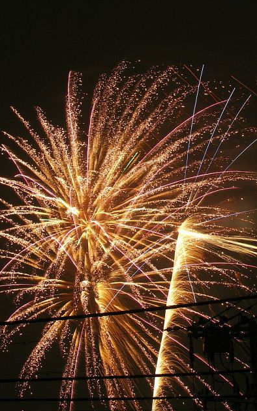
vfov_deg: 35.7
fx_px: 639
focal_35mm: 57
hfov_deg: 22.7
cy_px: 206
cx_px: 114
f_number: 6.3
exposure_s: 2.5
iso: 50
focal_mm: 13.7
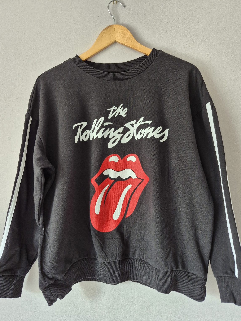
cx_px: 120
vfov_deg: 71.6
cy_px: 167
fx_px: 223
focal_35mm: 24
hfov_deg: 56.8
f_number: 1.8
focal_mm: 5.4
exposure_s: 1/182
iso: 160
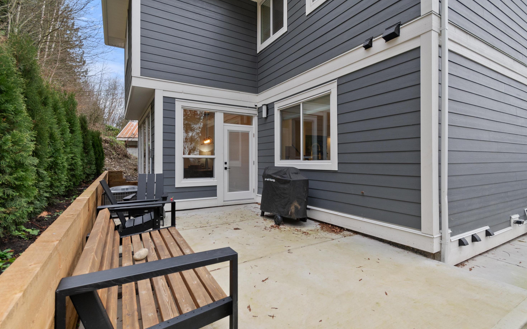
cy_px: 167
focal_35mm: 16
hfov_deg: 97.8
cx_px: 267
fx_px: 230
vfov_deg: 71.3
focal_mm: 10
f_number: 6.3
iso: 250
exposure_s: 1/80
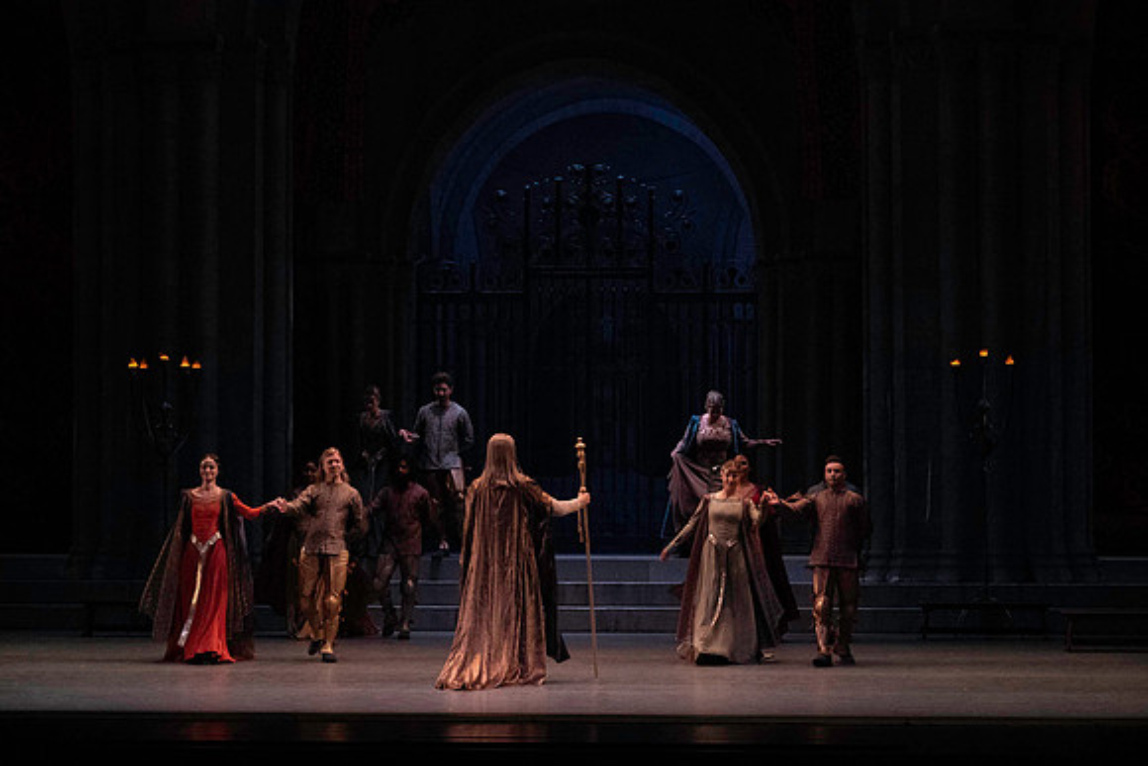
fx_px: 3285
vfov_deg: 13.3
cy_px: 383
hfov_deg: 19.8
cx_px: 574
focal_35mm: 103
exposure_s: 1/400
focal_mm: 103
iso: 12800
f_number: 7.1
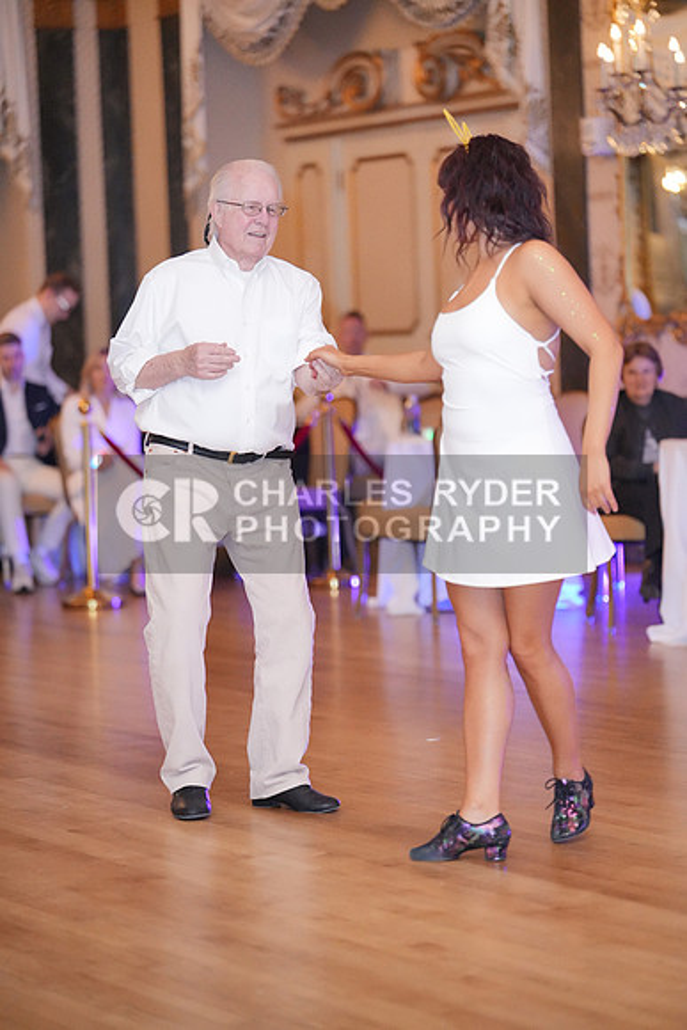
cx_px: 344
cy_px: 515
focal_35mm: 97
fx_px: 2775
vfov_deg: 21.0
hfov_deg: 14.1
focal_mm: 97
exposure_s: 1/250
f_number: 2
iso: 8000
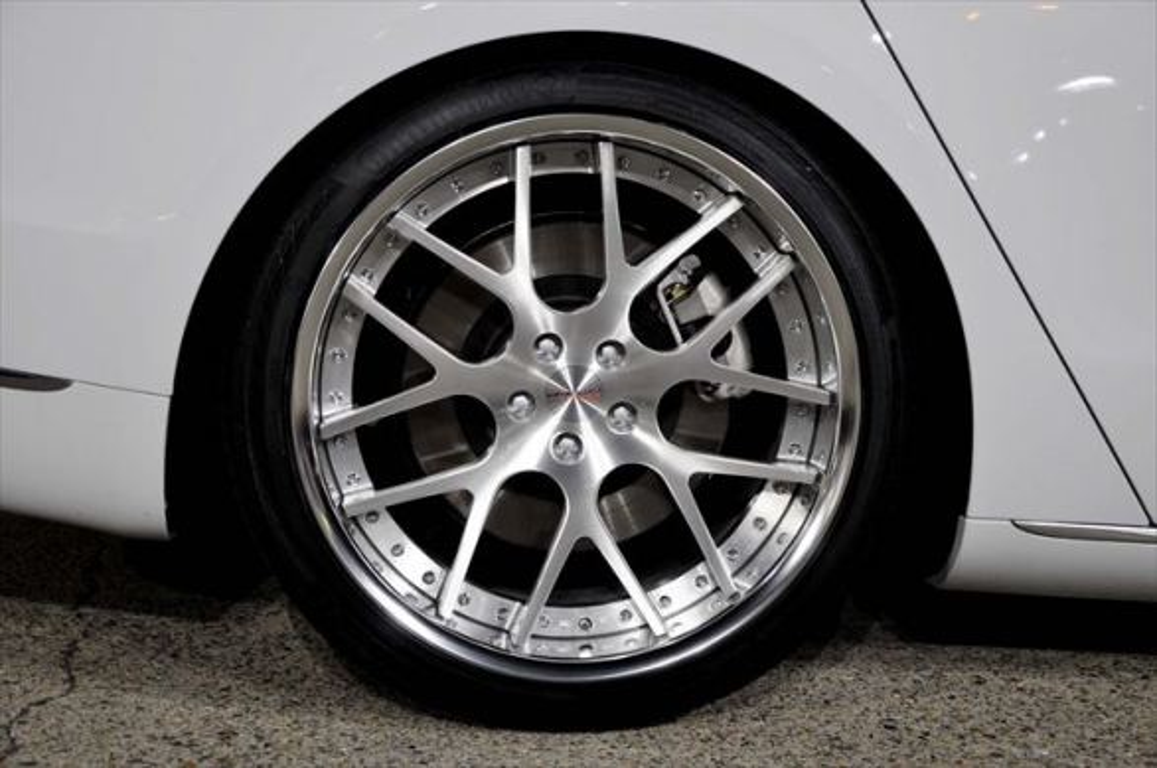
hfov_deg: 35.1
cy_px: 384
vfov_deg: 23.7
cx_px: 578
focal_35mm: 57
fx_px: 1829
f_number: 5
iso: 400
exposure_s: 1/25
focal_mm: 38
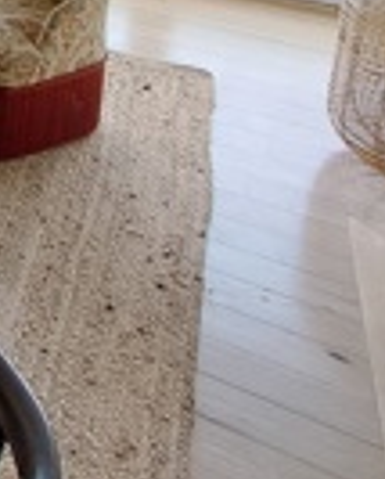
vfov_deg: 23.5
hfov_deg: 13.4
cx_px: -637
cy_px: -270
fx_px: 866
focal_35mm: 61
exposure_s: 1/100
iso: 50
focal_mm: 1.74
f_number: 2.2
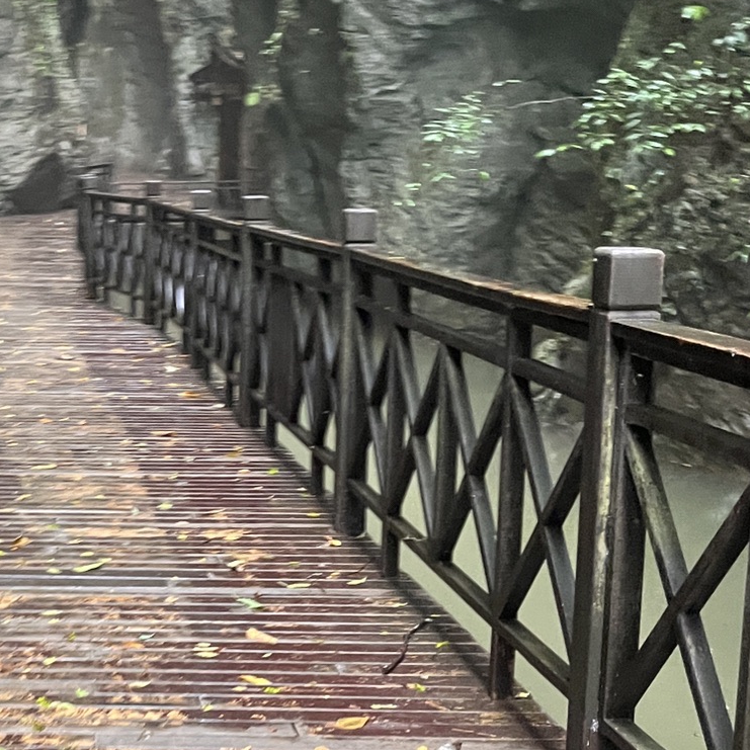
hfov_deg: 26.7
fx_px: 1520
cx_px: 62
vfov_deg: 27.7
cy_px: 420
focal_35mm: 62
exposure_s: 1/51
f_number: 1.6
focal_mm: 5.1
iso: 500
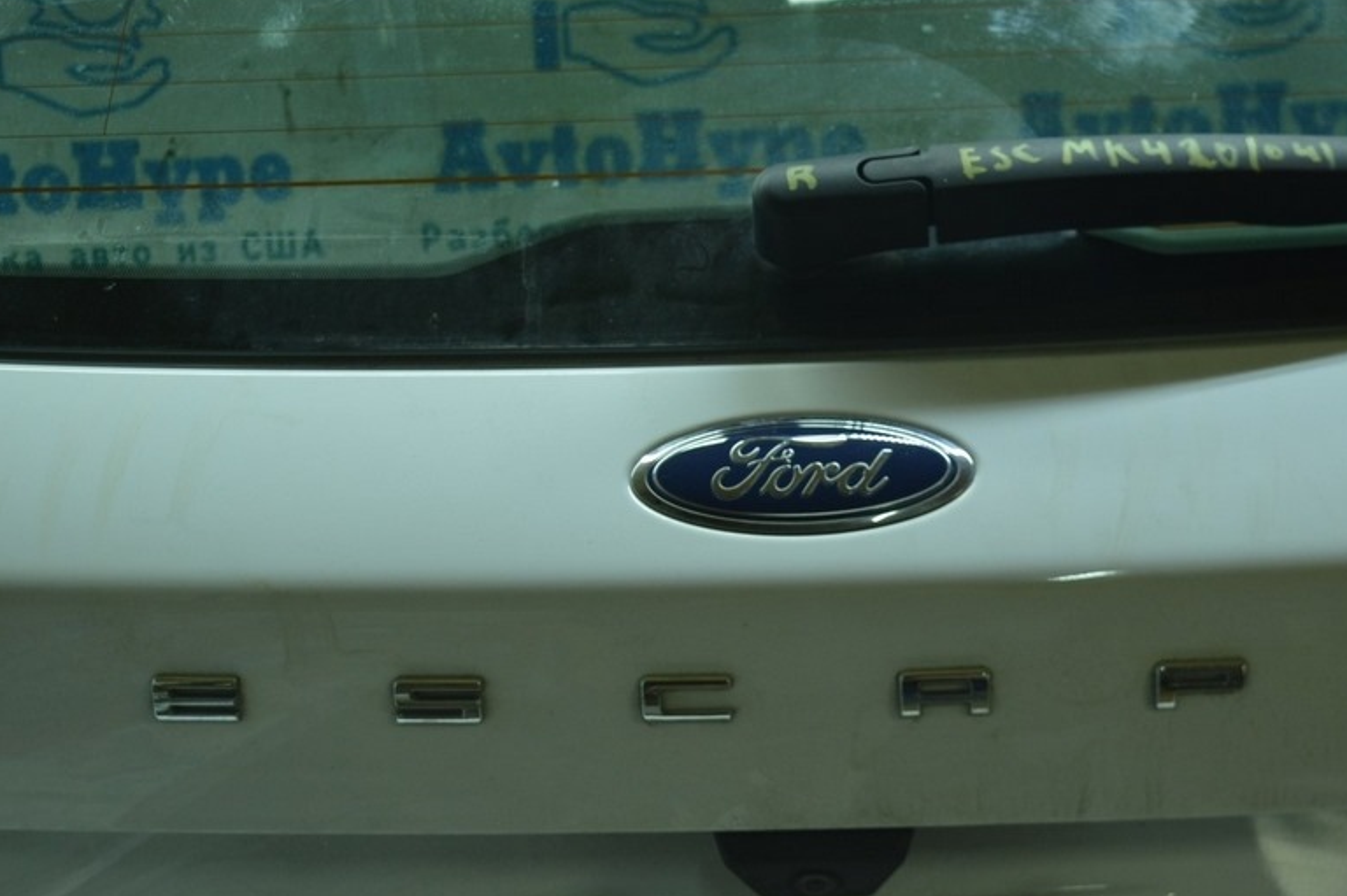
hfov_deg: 29.6
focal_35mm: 68
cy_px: 550
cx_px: 752
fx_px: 2543
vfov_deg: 20.0
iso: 450
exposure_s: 1/60
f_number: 4.5
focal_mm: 34
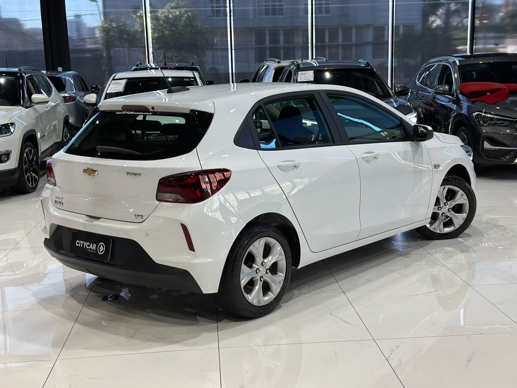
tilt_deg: -10.3
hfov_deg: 39.7
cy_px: 194
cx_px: 258
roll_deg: +1.5
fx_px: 717
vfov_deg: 30.3
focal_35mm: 48
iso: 100
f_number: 1.78
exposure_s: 1/120
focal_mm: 6.86
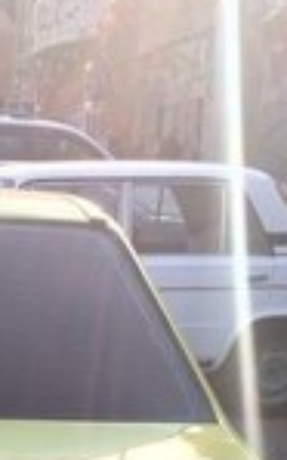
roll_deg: +0.2
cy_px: 719
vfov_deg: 17.9
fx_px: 1278
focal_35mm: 102
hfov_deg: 12.2
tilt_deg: -20.3
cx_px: -151
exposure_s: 1/892
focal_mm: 4.15
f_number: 2.2
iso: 32
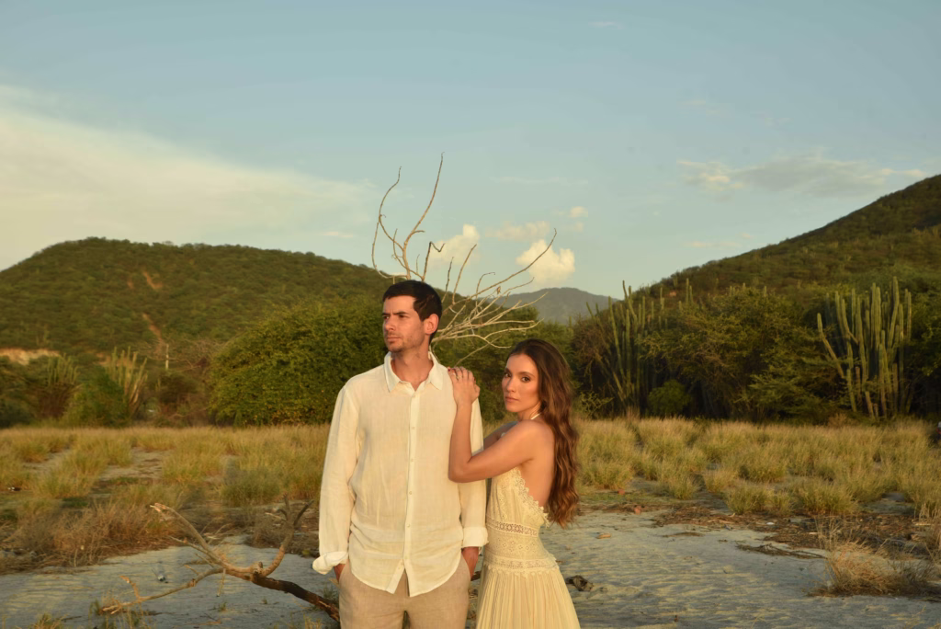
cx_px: 470
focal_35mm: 42
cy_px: 314
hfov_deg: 46.4
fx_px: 1098
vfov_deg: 31.9
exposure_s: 1/80
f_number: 9
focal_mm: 42
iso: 125
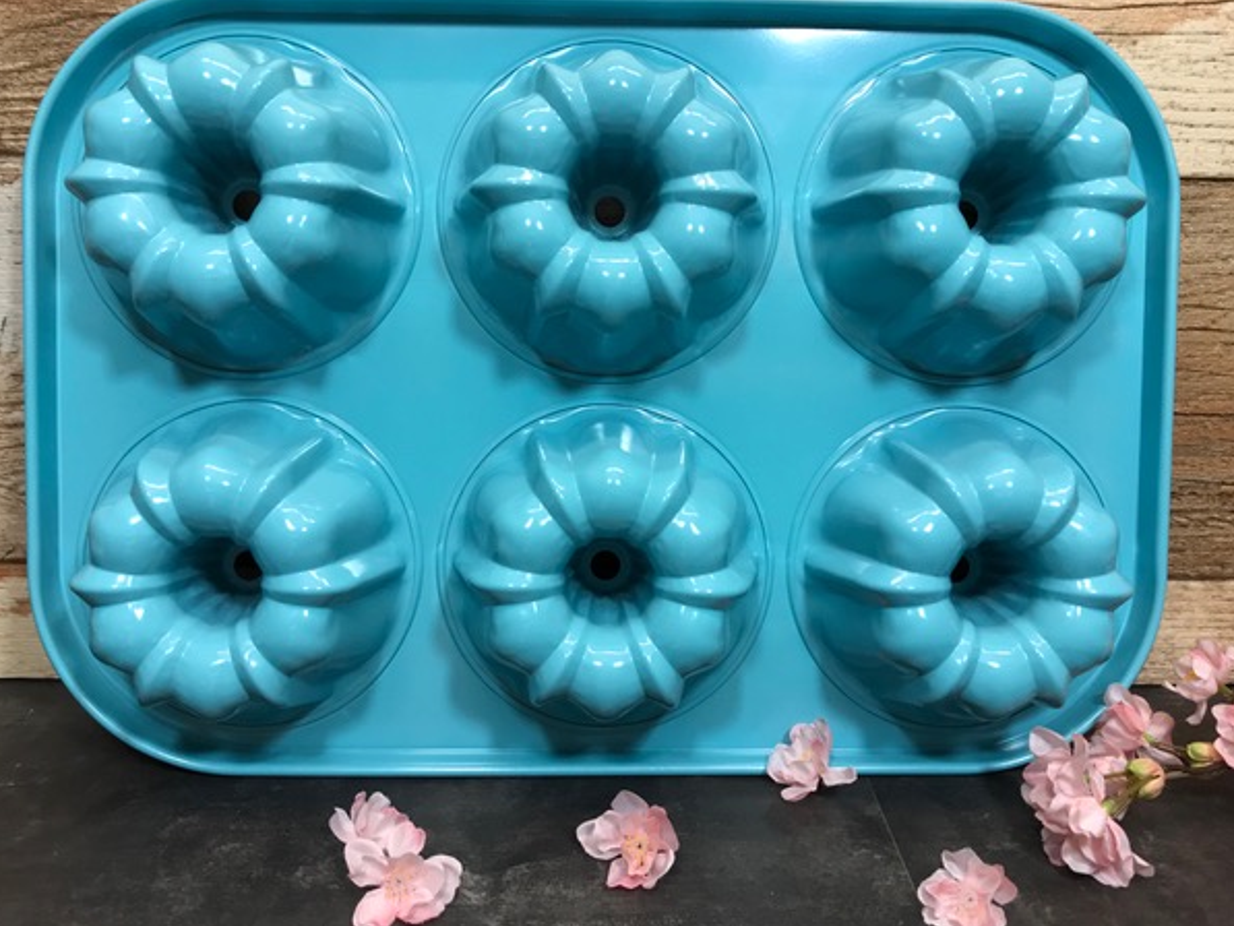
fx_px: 1070
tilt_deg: -19.5
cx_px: 614
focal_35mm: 30
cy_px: 444
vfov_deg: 46.8
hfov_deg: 60.0
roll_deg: -0.9
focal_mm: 3.99
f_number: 1.8
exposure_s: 1/100
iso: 40
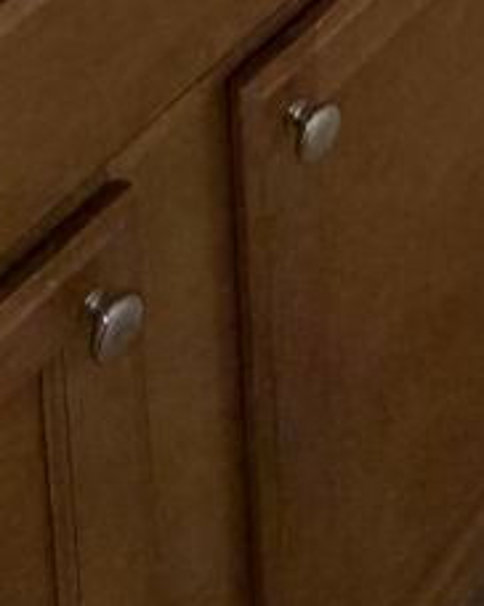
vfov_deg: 12.2
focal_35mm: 90
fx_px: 1614
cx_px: 687
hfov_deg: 15.9
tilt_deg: -8.4
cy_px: -1116
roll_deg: +0.1
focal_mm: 2.22
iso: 160
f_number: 2.2
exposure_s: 1/120
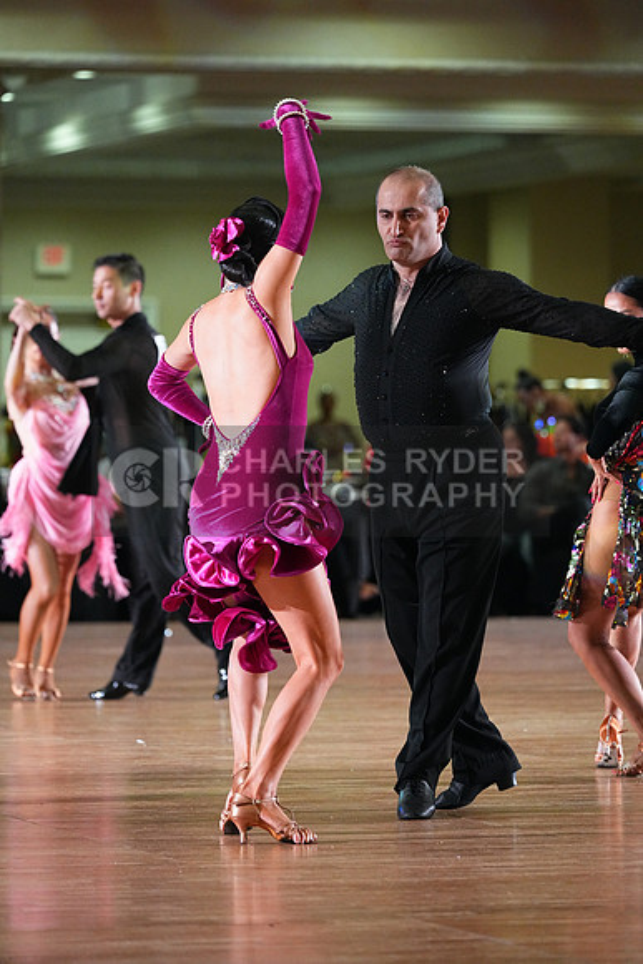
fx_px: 5355
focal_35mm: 200
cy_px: 482
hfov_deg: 6.9
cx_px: 322
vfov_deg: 10.3
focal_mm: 200
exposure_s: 1/400
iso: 8000
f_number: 4.5
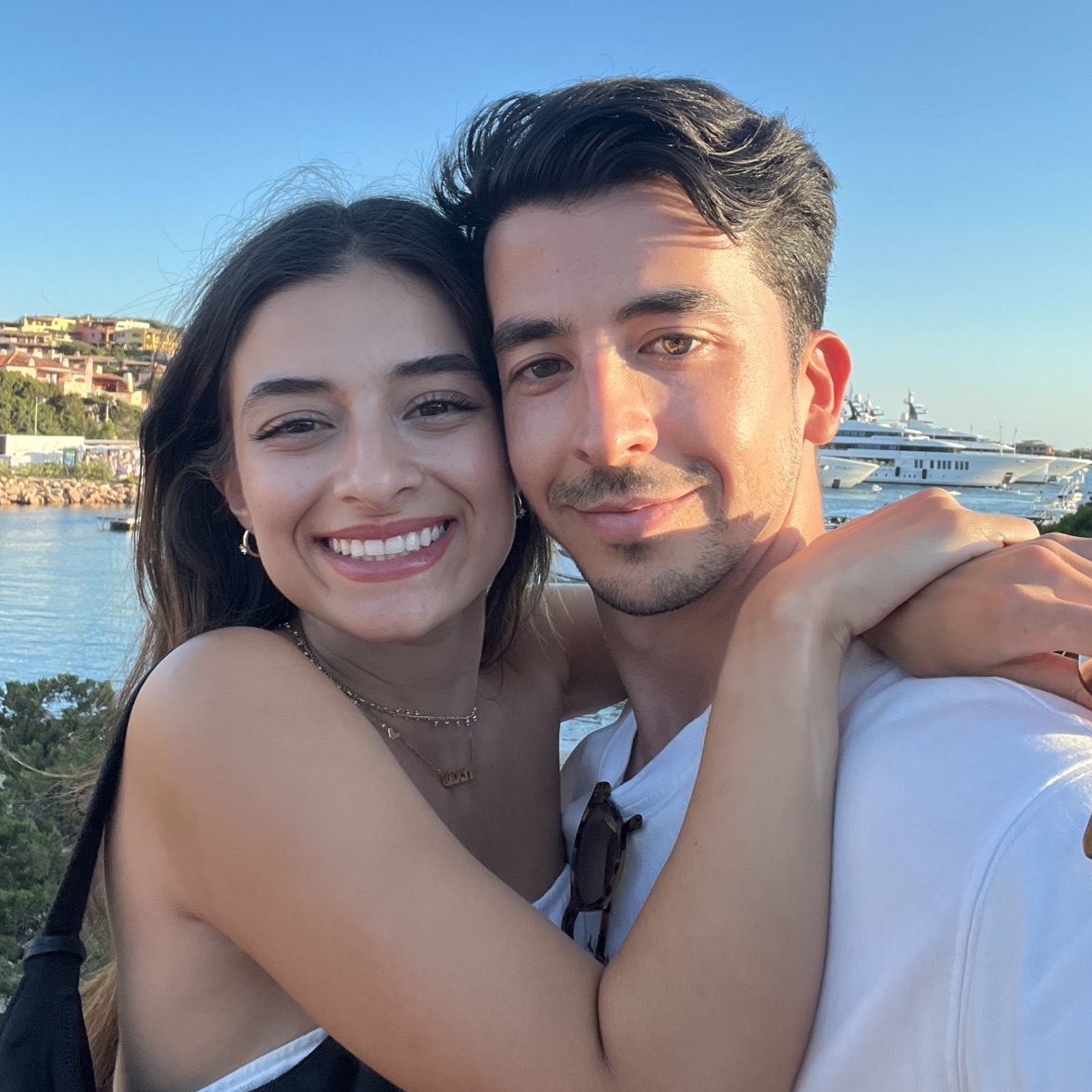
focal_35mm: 36
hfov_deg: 46.0
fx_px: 1285
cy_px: 415
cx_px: 550
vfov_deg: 45.7
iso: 25
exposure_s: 1/188
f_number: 2.2
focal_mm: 2.71
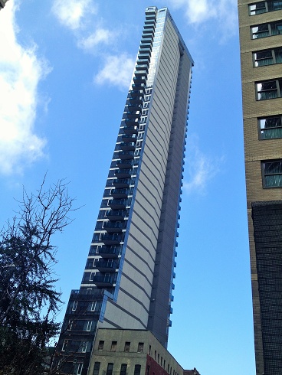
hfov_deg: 40.7
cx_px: 141
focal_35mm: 35
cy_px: 188
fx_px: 380
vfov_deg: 52.6
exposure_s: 1/849
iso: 50
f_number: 2.4
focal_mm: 4.28
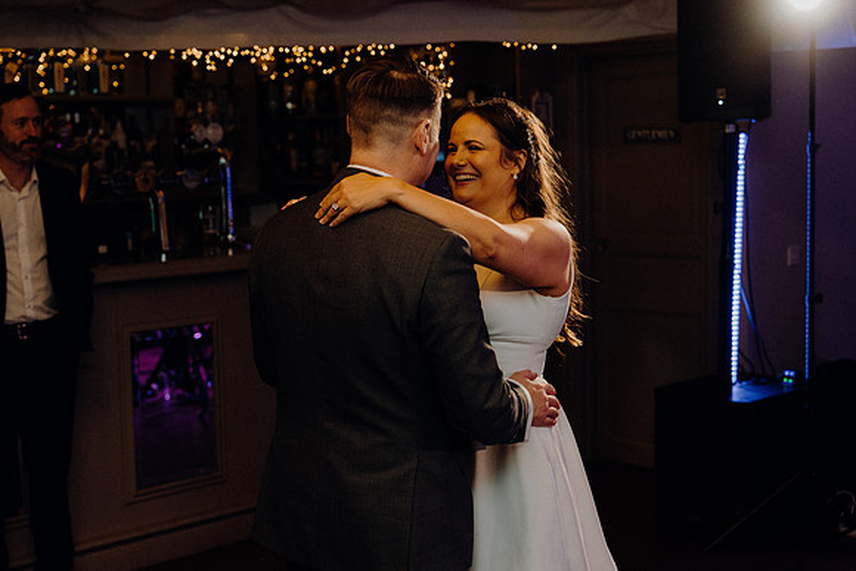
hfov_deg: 35.6
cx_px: 428
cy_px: 286
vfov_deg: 24.2
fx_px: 1332
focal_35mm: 56
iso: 2500
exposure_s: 1/160
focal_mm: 56
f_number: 3.5
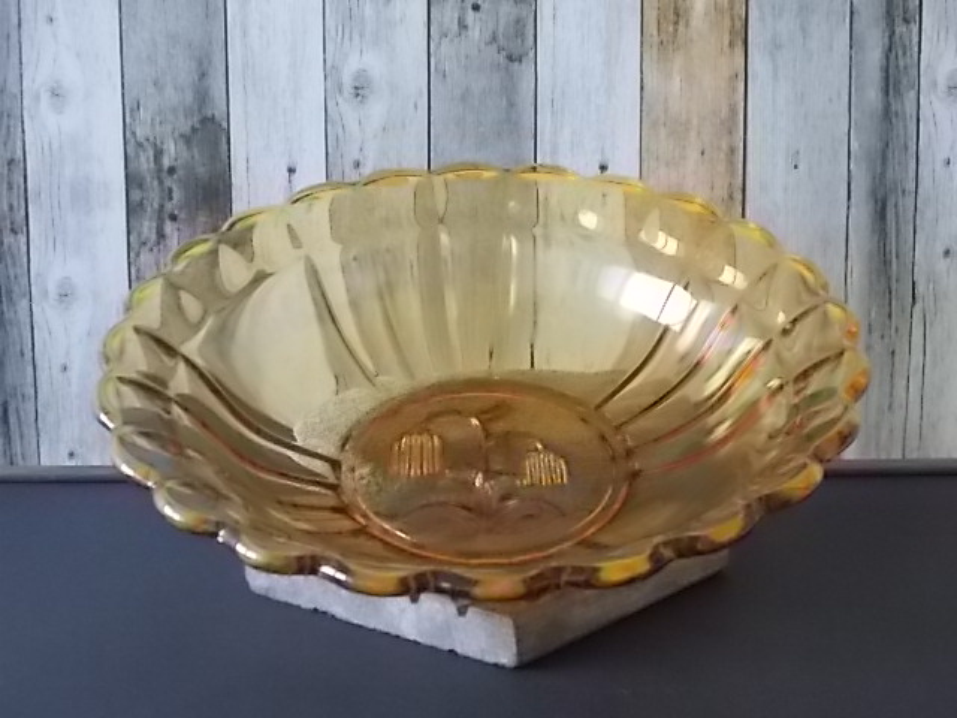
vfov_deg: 29.1
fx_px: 1382
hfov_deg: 38.2
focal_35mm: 50
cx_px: 478
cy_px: 359
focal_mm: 9
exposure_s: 1/50
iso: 800
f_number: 4.5
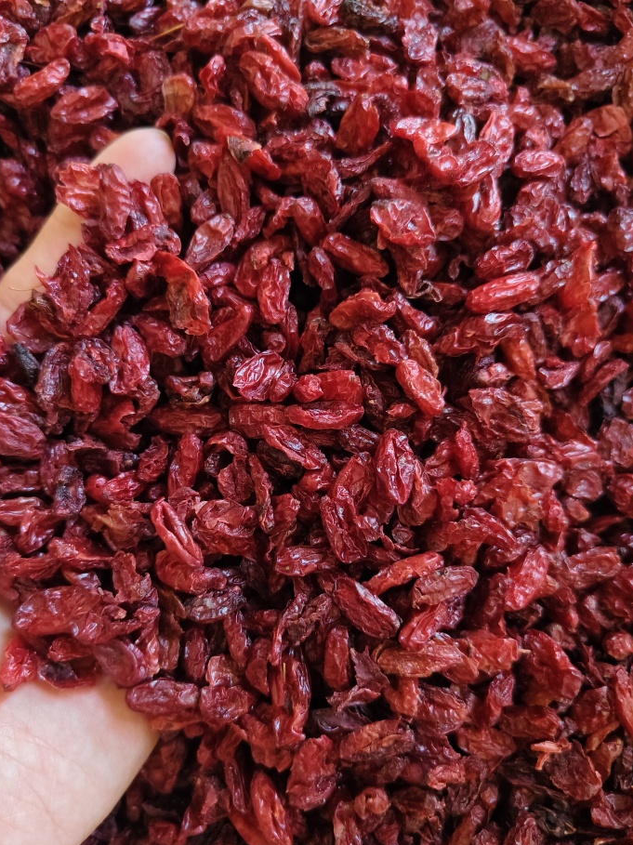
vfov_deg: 65.3
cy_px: 444
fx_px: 659
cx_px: 289
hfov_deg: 51.3
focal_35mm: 27
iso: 4326
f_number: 1.88
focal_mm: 5.56
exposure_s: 1/249
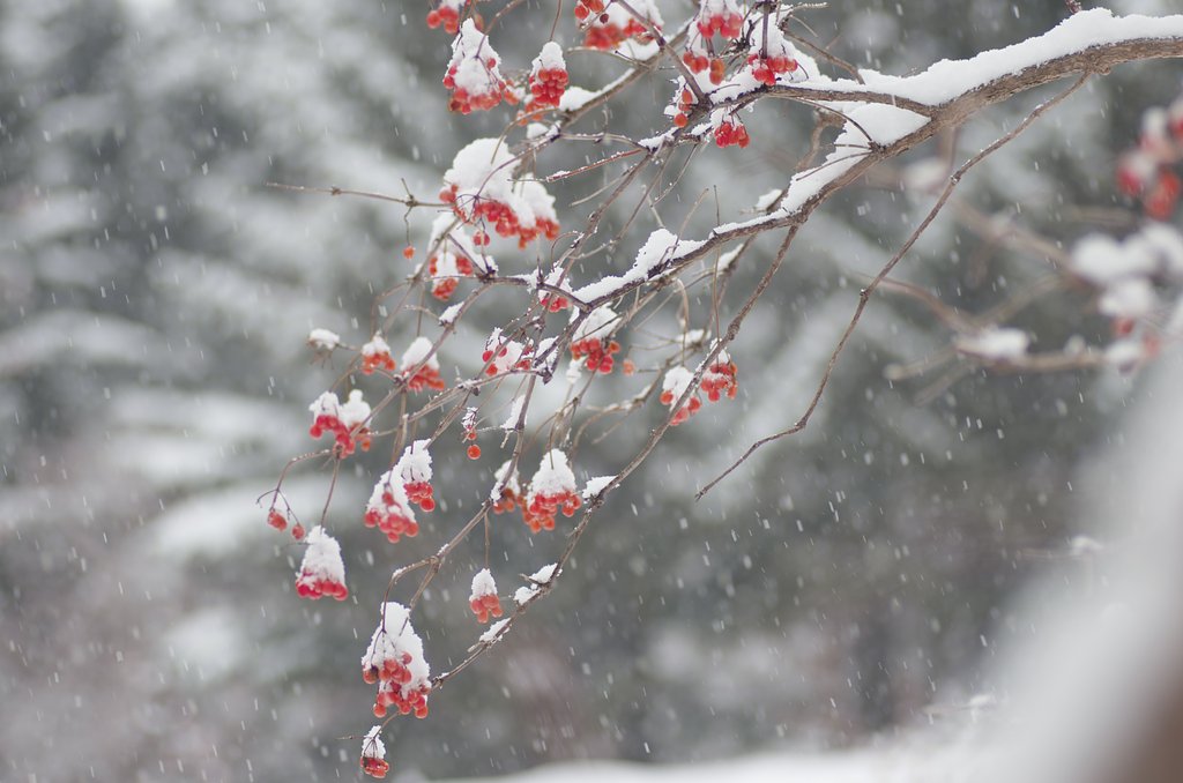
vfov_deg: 10.1
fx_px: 4427
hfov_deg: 15.2
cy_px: 392
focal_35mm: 135
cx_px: 592
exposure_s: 1/200
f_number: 2.8
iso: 200
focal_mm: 90
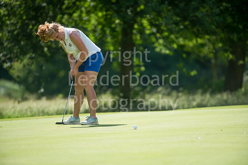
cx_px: 124
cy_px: 82
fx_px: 2067
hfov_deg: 6.9
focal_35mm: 300
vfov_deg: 4.6
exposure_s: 1/2500
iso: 400
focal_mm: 300
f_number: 4
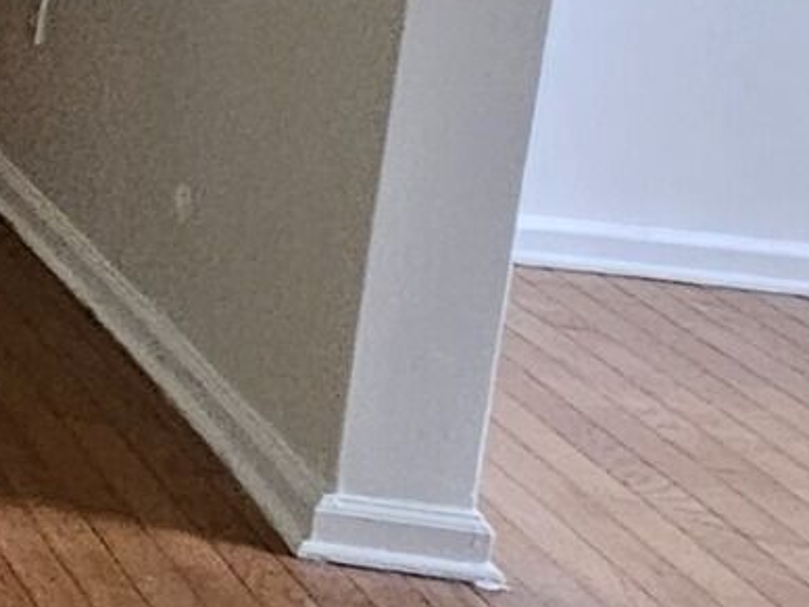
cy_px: -123
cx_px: -2095
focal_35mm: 103
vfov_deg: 13.9
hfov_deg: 9.3
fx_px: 2407
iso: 250
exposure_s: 1/60
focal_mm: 2.2
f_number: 2.2
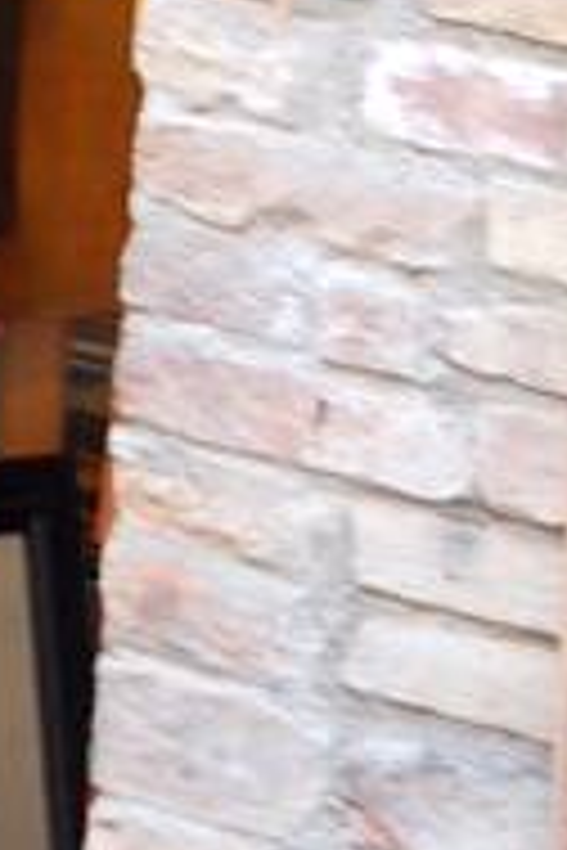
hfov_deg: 3.1
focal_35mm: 433
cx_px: -814
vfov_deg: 4.8
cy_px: 652
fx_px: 10220
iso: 500
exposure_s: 1/30
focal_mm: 55
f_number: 7.1
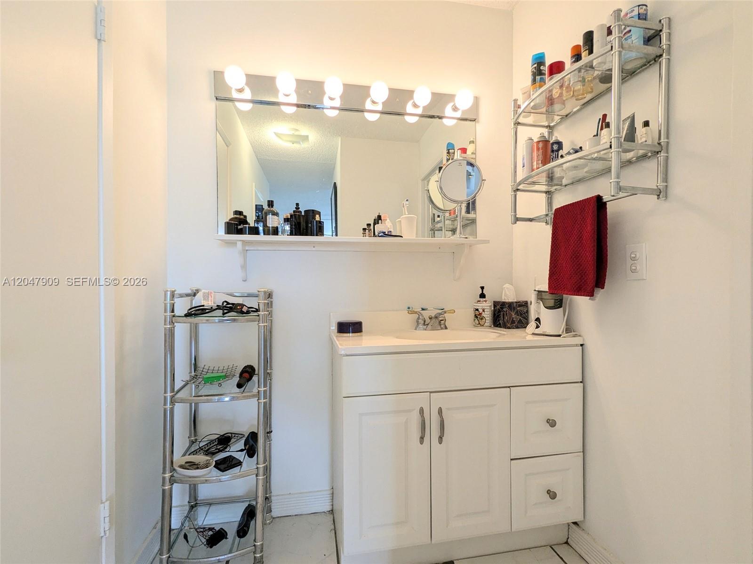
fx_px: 348
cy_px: 282
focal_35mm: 16
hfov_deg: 94.5
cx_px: 376
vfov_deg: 78.1
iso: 115
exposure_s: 1/60
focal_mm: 2.35
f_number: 2.2
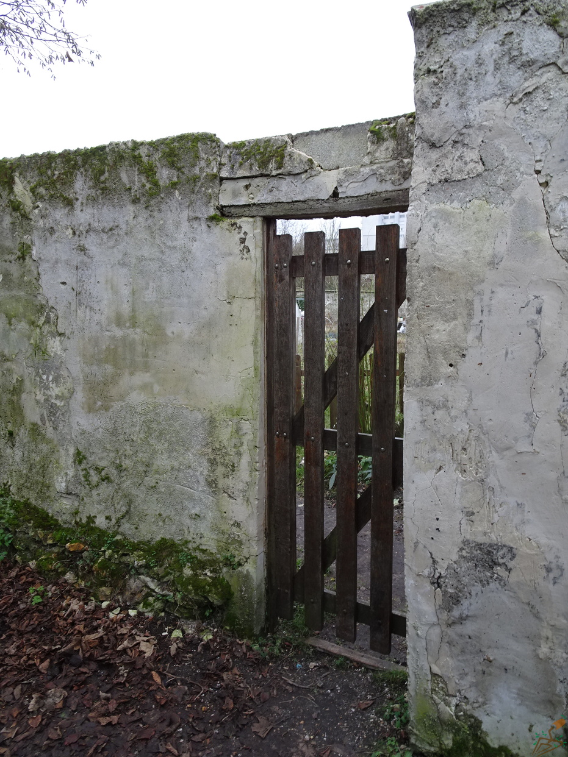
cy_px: 378
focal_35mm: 24
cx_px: 284
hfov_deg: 56.8
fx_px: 525
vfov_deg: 71.6
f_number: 3.5
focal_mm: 4.1
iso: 100
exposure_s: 1/30
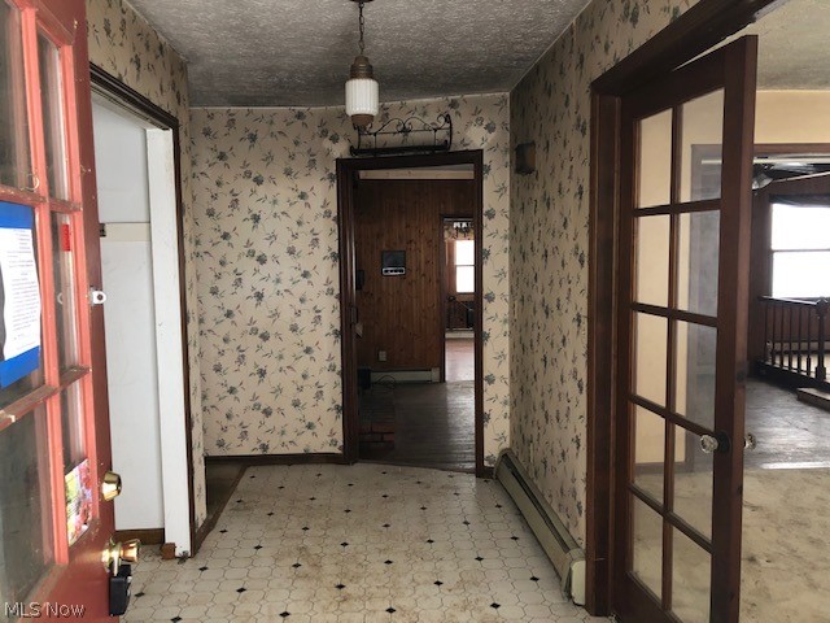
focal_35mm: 28
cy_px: 312
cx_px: 415
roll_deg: +0.8
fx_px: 671
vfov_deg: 49.7
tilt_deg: -6.0
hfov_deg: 63.4
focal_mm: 3.99
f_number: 1.8
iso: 100
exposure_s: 1/12
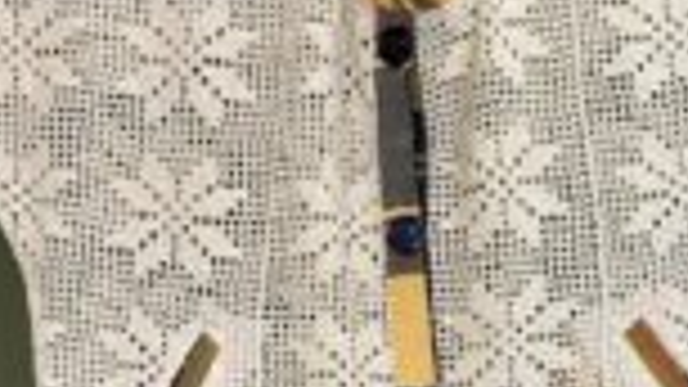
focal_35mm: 74
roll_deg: -0.3
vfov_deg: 15.5
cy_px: 508
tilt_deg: -3.8
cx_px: 427
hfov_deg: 28.5
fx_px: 1350
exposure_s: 1/50
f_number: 1.5
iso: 100
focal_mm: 5.7
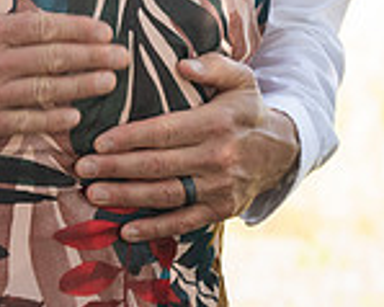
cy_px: -175
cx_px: 82
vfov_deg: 4.4
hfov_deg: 5.5
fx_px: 3975
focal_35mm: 350
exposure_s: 1/500
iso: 1250
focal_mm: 96
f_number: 6.3
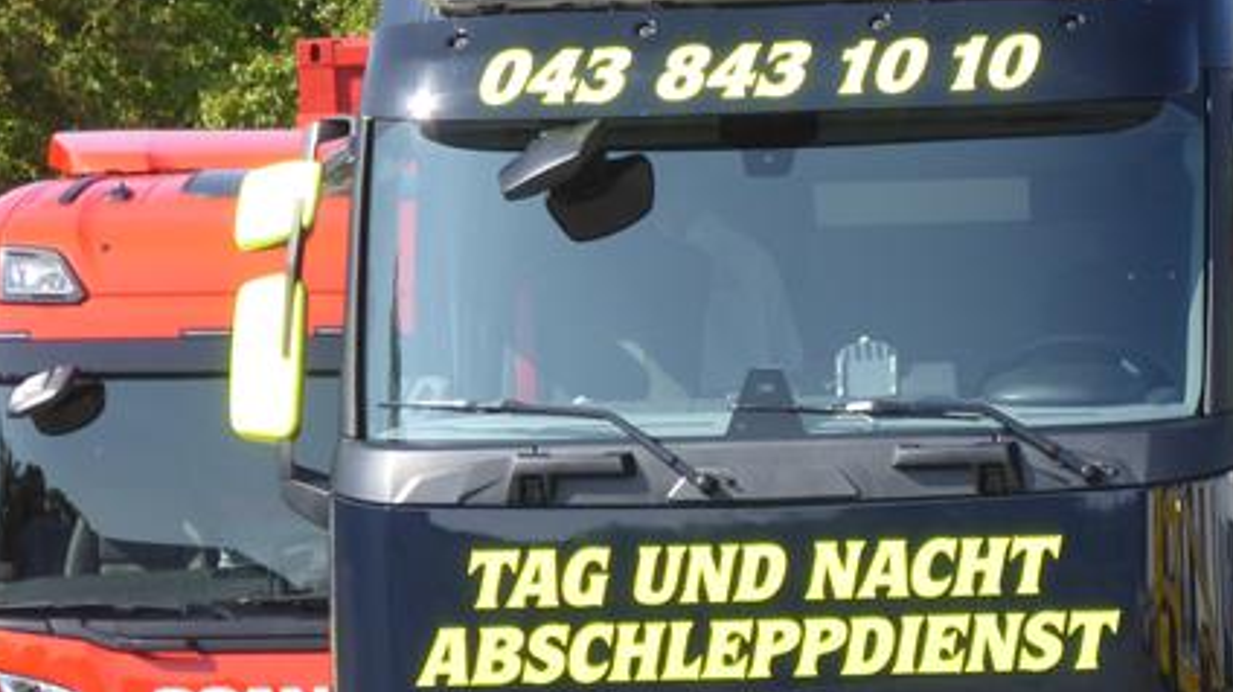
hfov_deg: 3.5
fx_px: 20162
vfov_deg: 2.0
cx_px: 965
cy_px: 570
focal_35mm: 617
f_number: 5.8
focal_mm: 53.8
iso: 100
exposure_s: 1/160
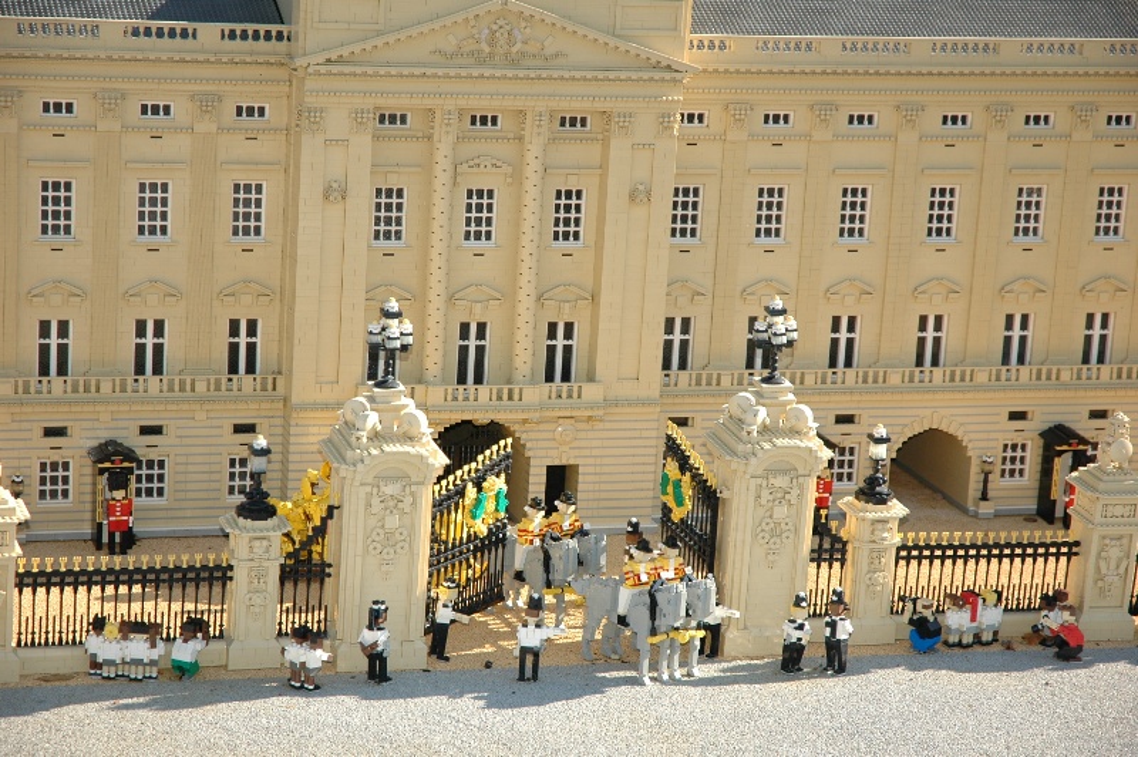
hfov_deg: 19.5
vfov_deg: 13.0
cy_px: 378
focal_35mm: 105
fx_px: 3316
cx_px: 569
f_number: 4.5
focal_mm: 70
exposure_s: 1/250
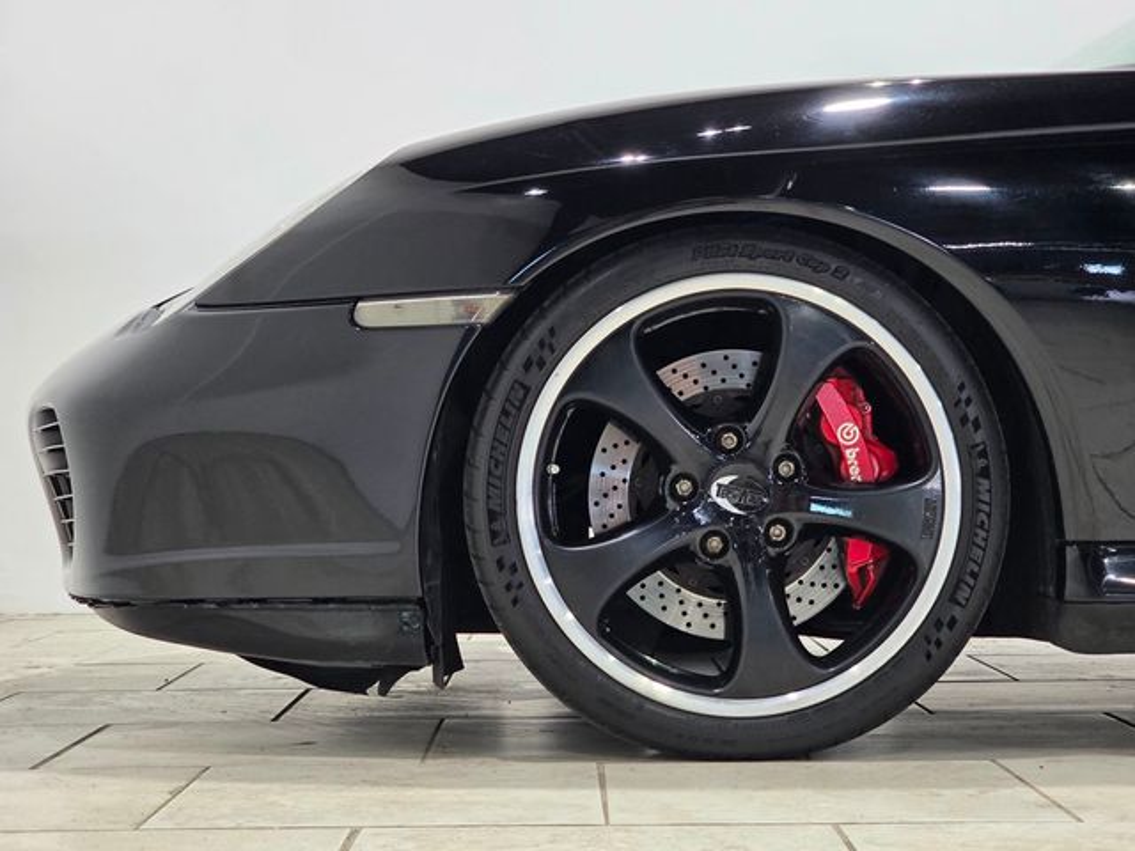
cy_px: 426
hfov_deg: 28.2
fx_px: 2262
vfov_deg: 21.3
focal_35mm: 69
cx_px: 568
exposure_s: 1/120
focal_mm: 7.9
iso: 250
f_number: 2.4
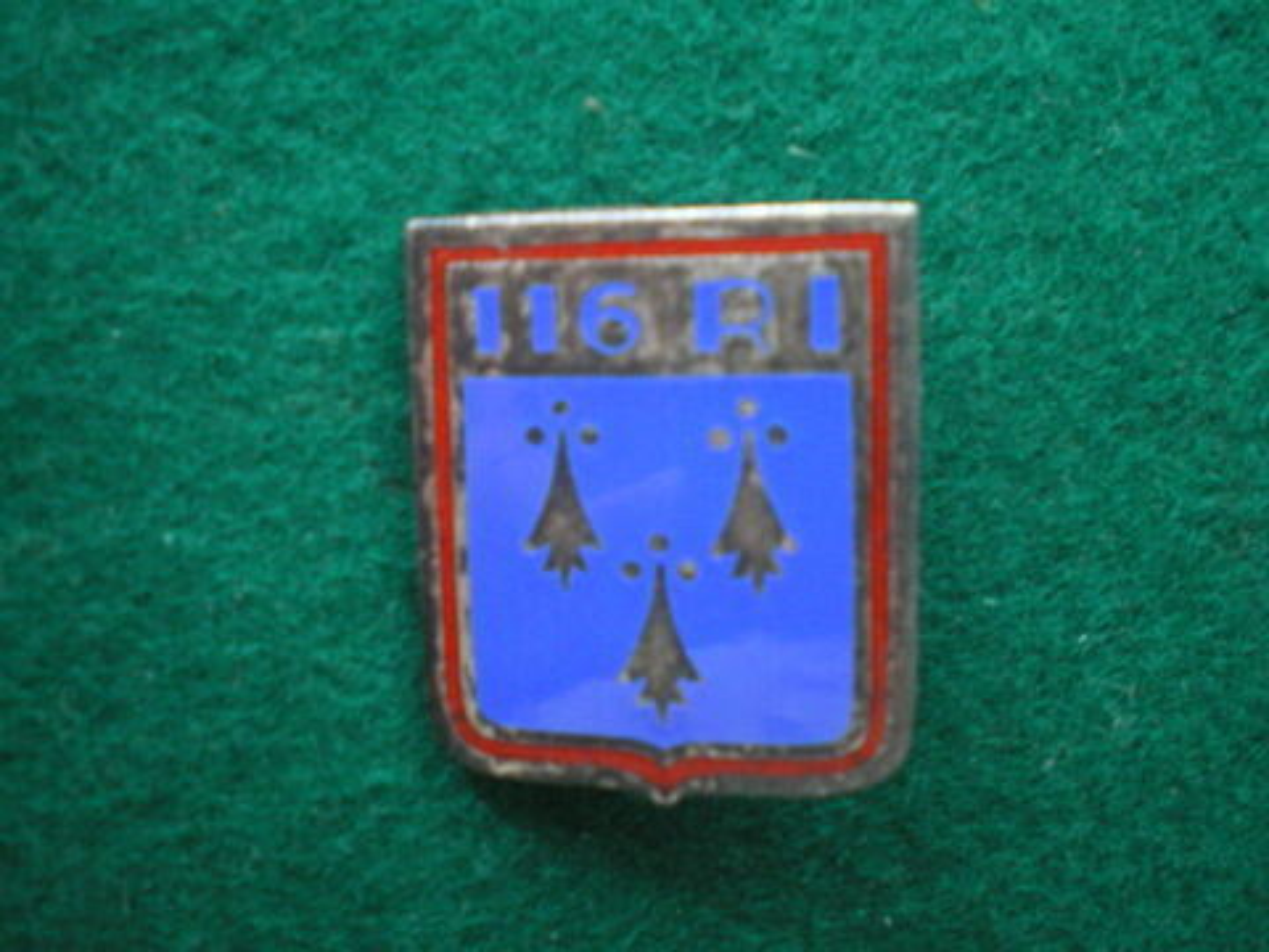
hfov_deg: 49.0
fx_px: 1393
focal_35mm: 38
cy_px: 476
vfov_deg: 37.7
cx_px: 634
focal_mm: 6.3
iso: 400
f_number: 3.1
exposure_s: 1/10
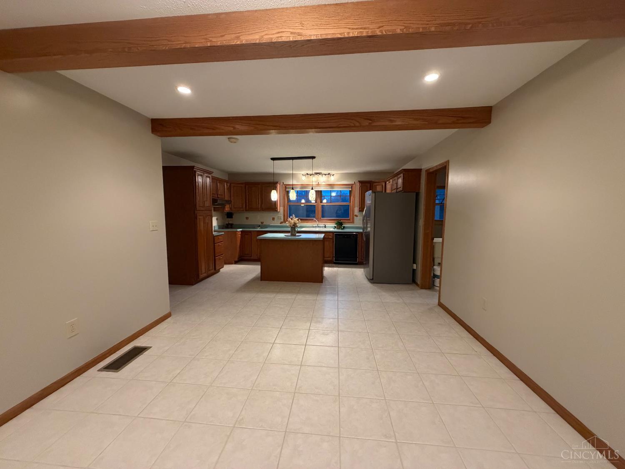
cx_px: 312
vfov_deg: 85.7
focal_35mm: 14
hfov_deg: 102.1
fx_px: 253
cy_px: 234
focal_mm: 2.22
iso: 640
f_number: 2.2
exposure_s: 1/60
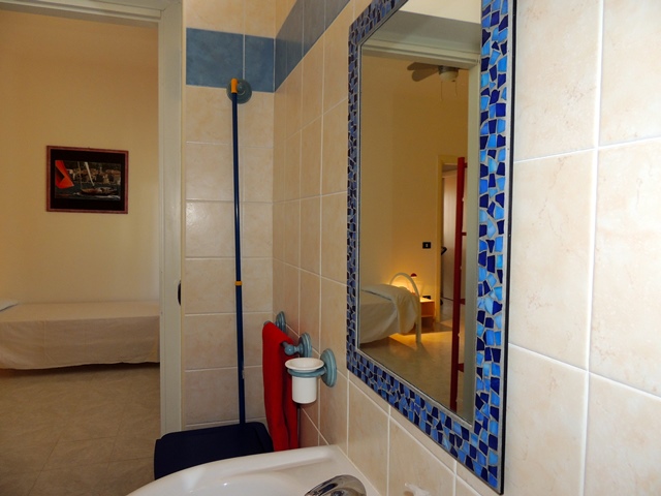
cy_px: 248
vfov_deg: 56.8
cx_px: 330
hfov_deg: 71.6
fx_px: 458
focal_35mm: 24
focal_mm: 4.3
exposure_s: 1/30
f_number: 3
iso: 200
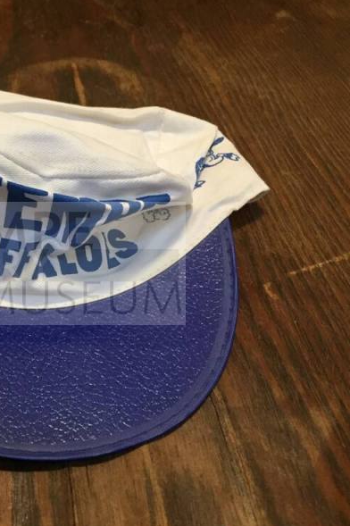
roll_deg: +3.2
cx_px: 7
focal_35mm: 41
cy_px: 263
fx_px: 599
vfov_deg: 47.4
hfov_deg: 30.5
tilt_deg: -43.6
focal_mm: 4.15
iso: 200
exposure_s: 1/30
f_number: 2.2
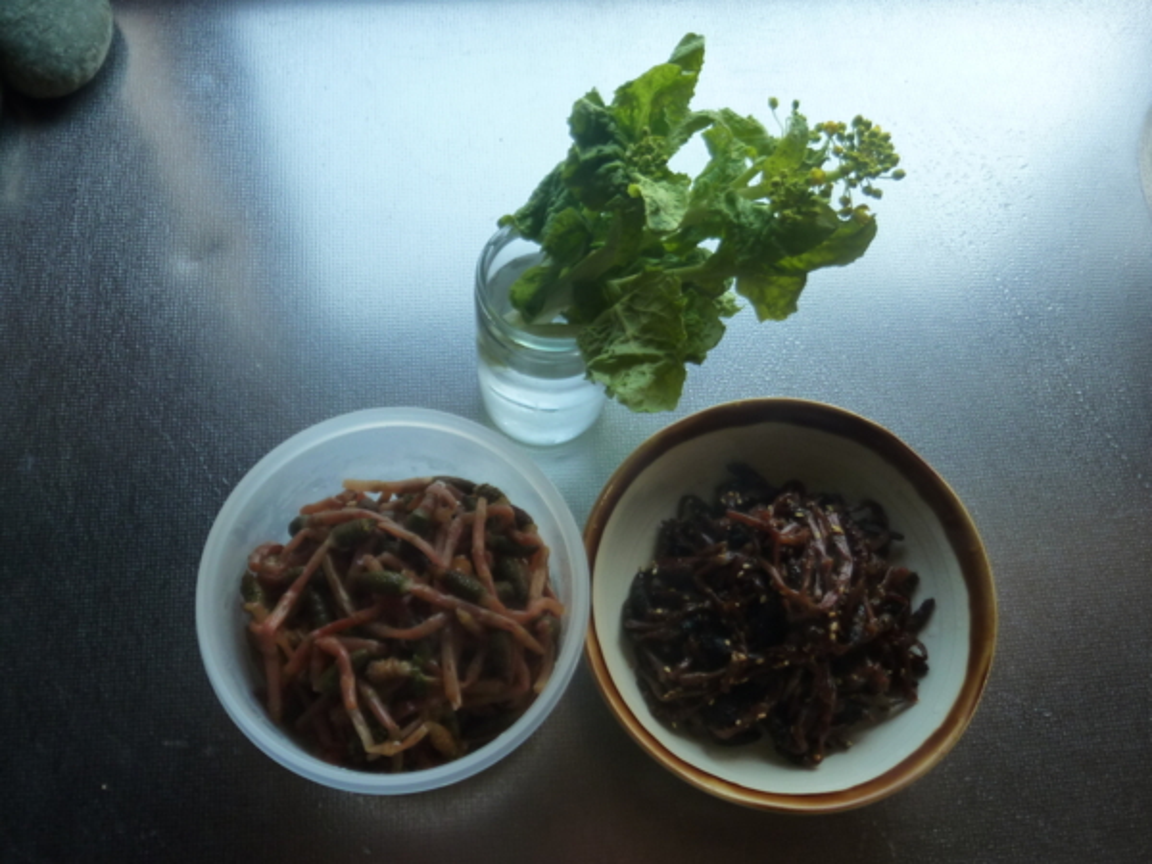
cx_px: 576
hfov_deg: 51.4
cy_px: 432
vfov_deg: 39.7
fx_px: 1198
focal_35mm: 36
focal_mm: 5
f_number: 3.4
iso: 125
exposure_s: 1/60
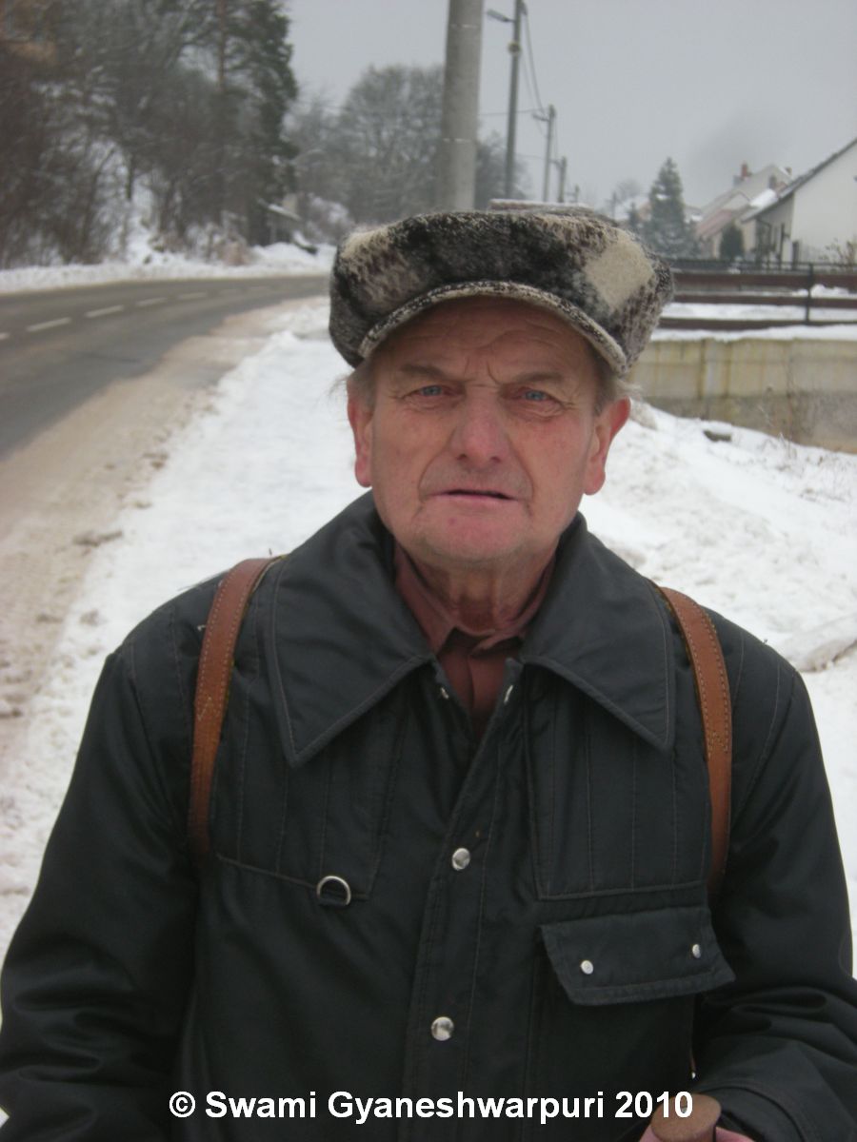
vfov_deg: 28.2
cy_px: 571
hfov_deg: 21.3
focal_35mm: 69
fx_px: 2278
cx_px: 428
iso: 98
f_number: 4.4
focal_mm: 11.5
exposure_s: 1/169
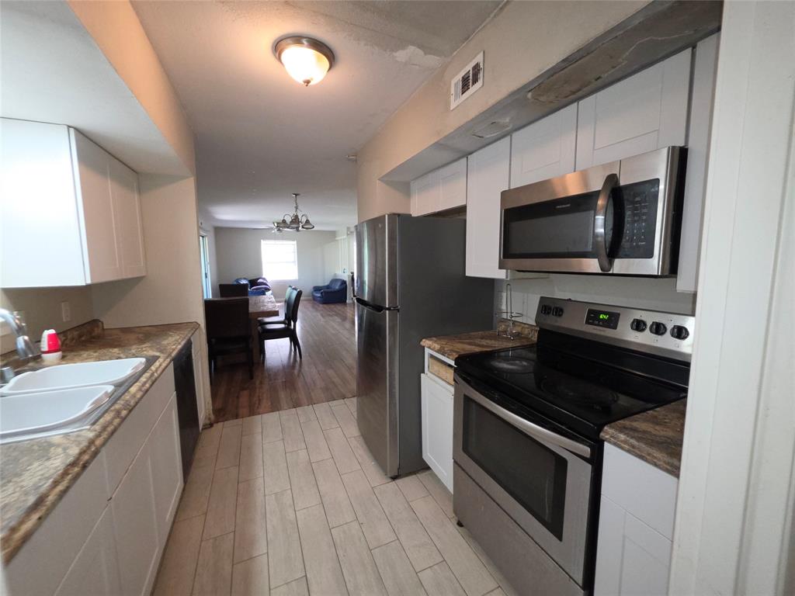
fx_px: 299
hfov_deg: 106.2
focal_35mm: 13
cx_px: 398
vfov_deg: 89.9
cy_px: 298
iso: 200
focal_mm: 2.2
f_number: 1.9
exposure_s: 1/60
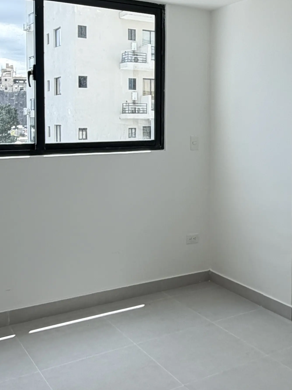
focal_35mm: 45
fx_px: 506
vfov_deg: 41.8
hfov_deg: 31.6
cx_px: 220
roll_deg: -1.0
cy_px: 147
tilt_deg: -3.5
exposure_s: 1/121
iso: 64
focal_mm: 2.22
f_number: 2.2
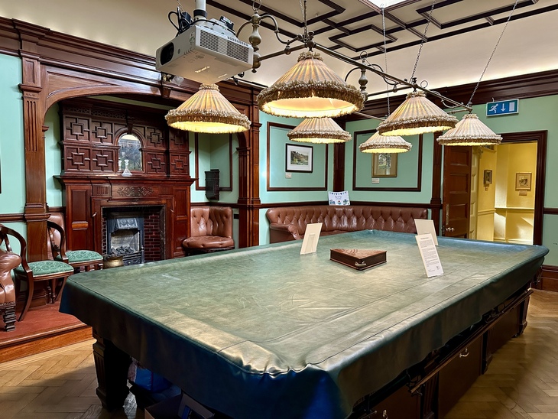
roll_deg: -0.1
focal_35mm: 24
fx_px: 387
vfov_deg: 56.8
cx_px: 279
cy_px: 210
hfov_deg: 71.6
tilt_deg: -3.7
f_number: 1.78
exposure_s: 1/50
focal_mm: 6.86
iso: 500
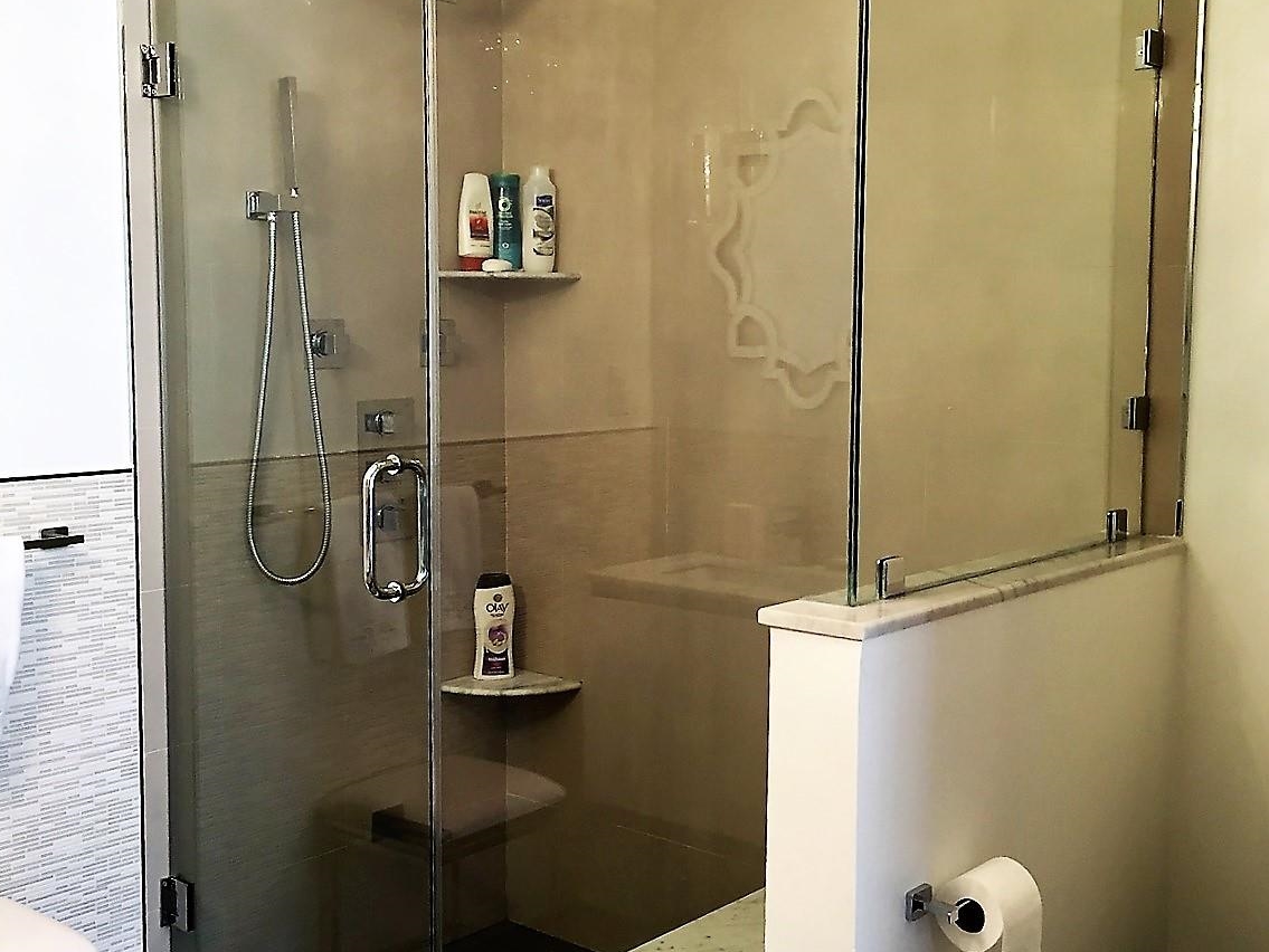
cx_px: 631
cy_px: 465
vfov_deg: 36.8
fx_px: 1430
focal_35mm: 39
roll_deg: +2.2
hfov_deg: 47.8
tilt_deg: -4.8
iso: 64
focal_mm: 4.15
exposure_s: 1/30
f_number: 2.2
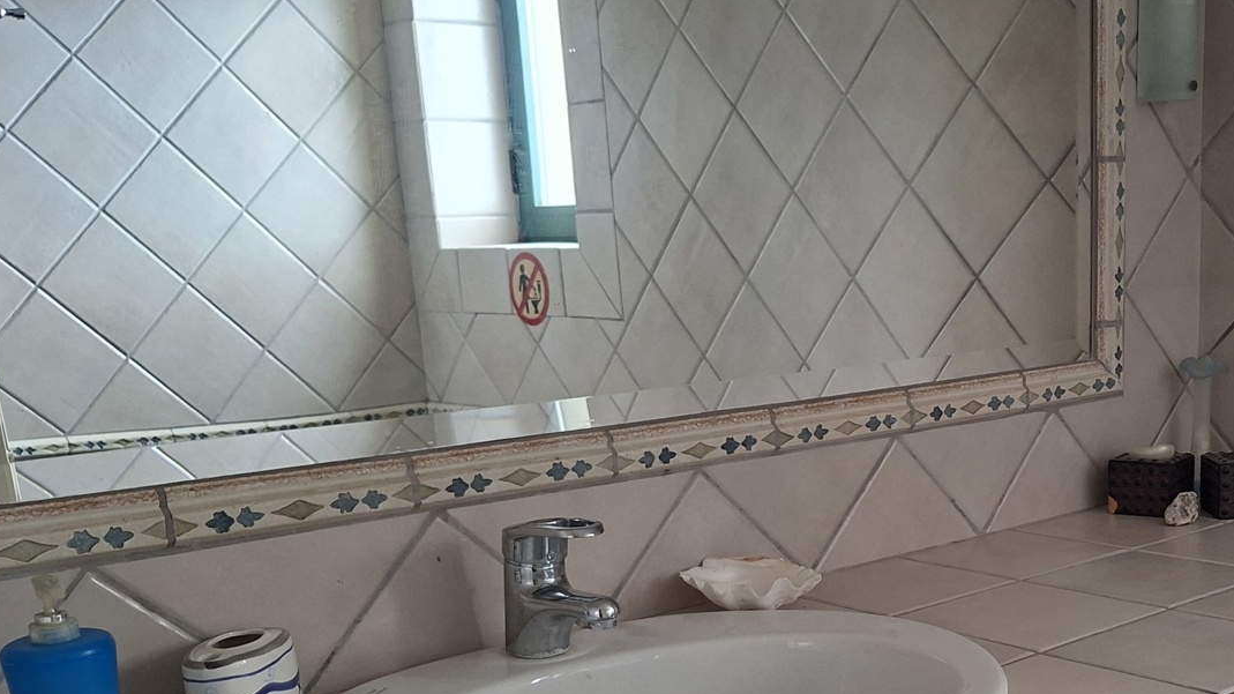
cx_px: 965
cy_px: 607
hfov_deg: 43.6
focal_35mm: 45
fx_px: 1472
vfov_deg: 25.8
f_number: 1.8
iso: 250
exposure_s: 1/33
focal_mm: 5.54
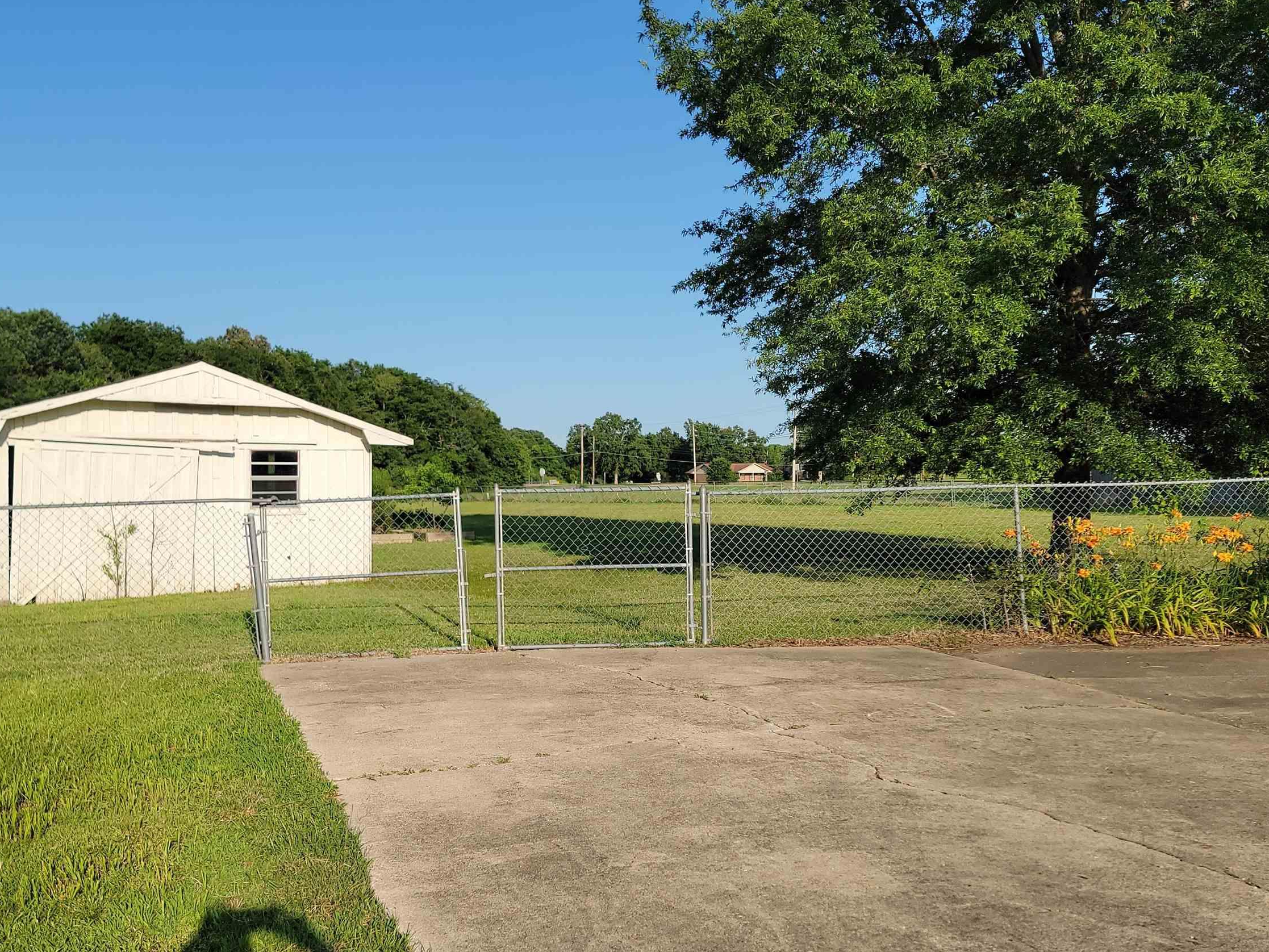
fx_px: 1210
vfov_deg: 42.9
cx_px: 512
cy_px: 507
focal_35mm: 33
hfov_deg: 55.0
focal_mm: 6.7
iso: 16
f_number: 1.8
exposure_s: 1/1011
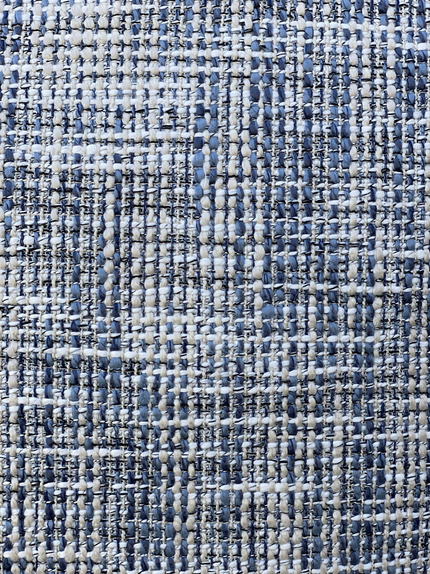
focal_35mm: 52
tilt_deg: -27.4
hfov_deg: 28.0
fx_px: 861
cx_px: 215
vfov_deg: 36.8
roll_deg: -3.0
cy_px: 287
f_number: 2
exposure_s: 1/167
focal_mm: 6
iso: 20
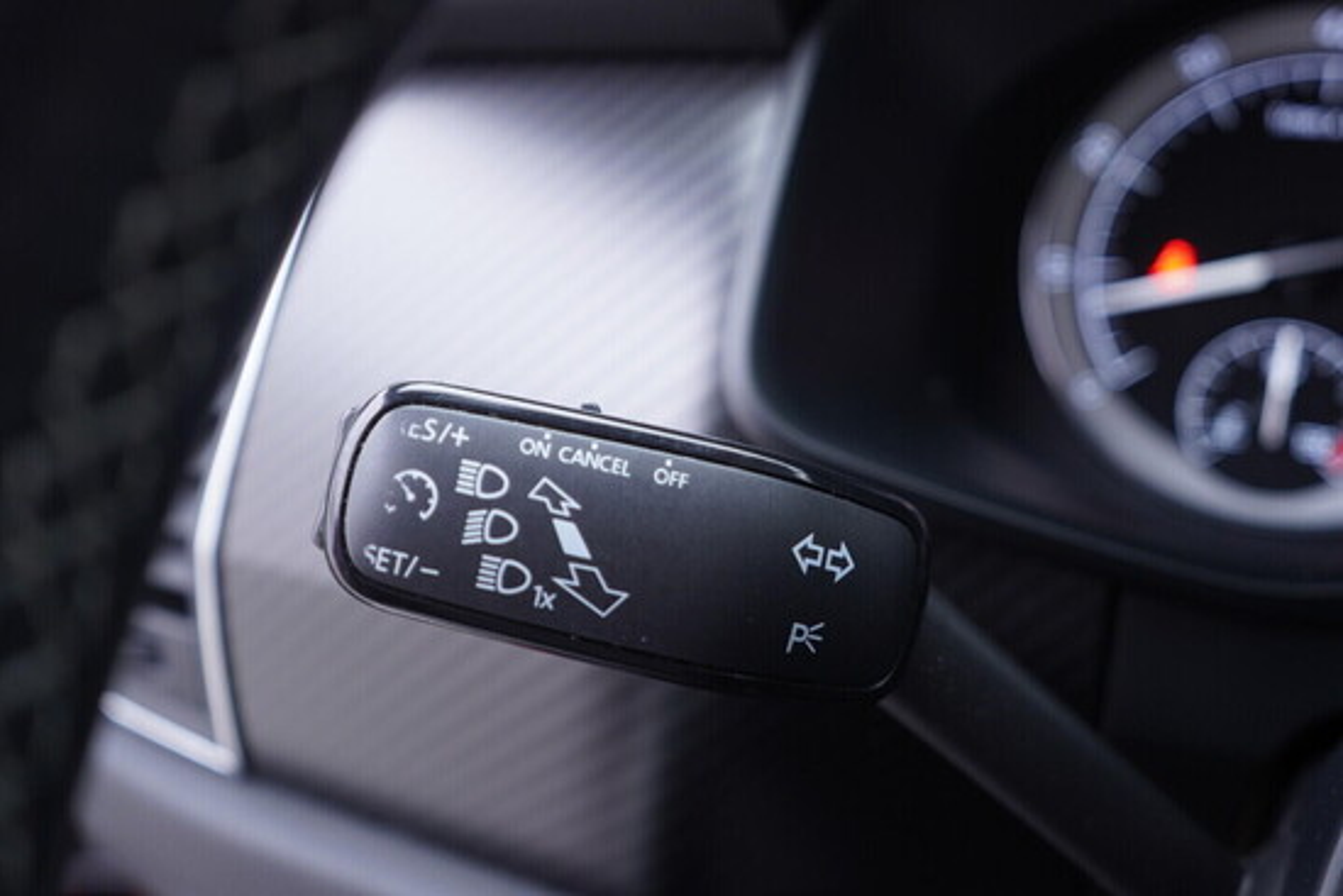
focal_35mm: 36
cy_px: 448
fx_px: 1343
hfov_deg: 53.1
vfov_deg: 36.9
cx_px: 672
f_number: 2.8
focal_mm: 24
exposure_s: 1/40
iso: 320
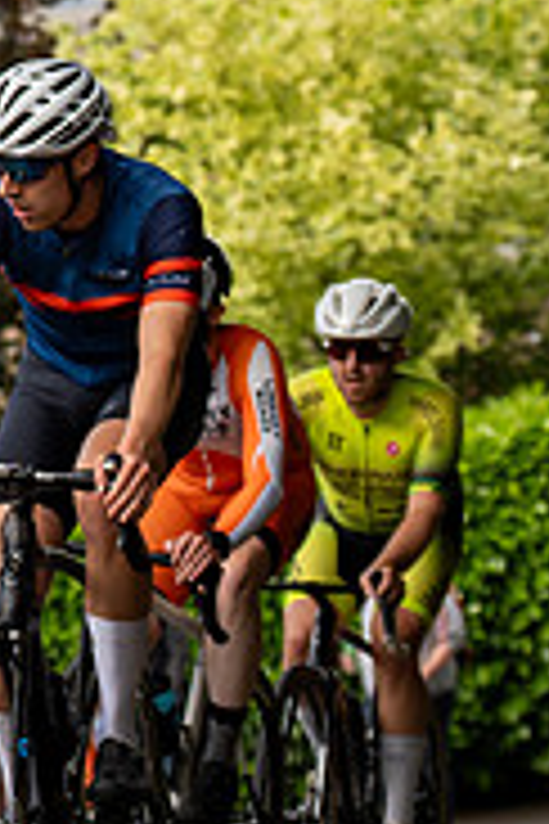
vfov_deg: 6.8
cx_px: -194
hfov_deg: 4.5
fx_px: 6885
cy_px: 172
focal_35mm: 301
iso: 400
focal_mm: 75
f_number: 3.5
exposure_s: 1/800
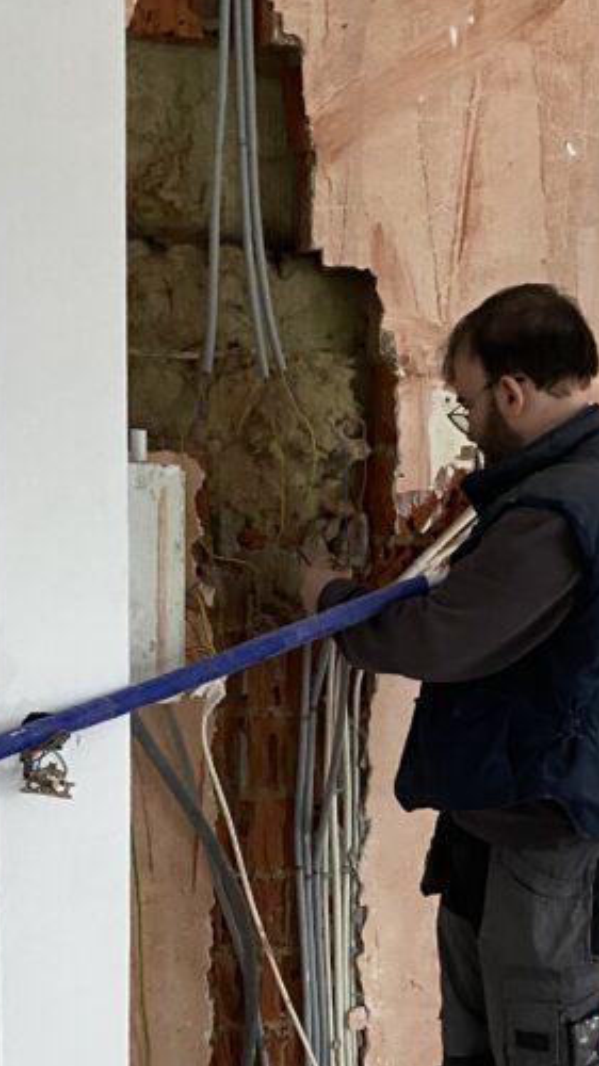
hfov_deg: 20.7
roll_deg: -3.0
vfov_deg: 35.0
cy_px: 844
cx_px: 313
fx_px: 1639
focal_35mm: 58
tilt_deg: -14.8
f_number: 1.8
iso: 400
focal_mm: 4.25
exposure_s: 1/60
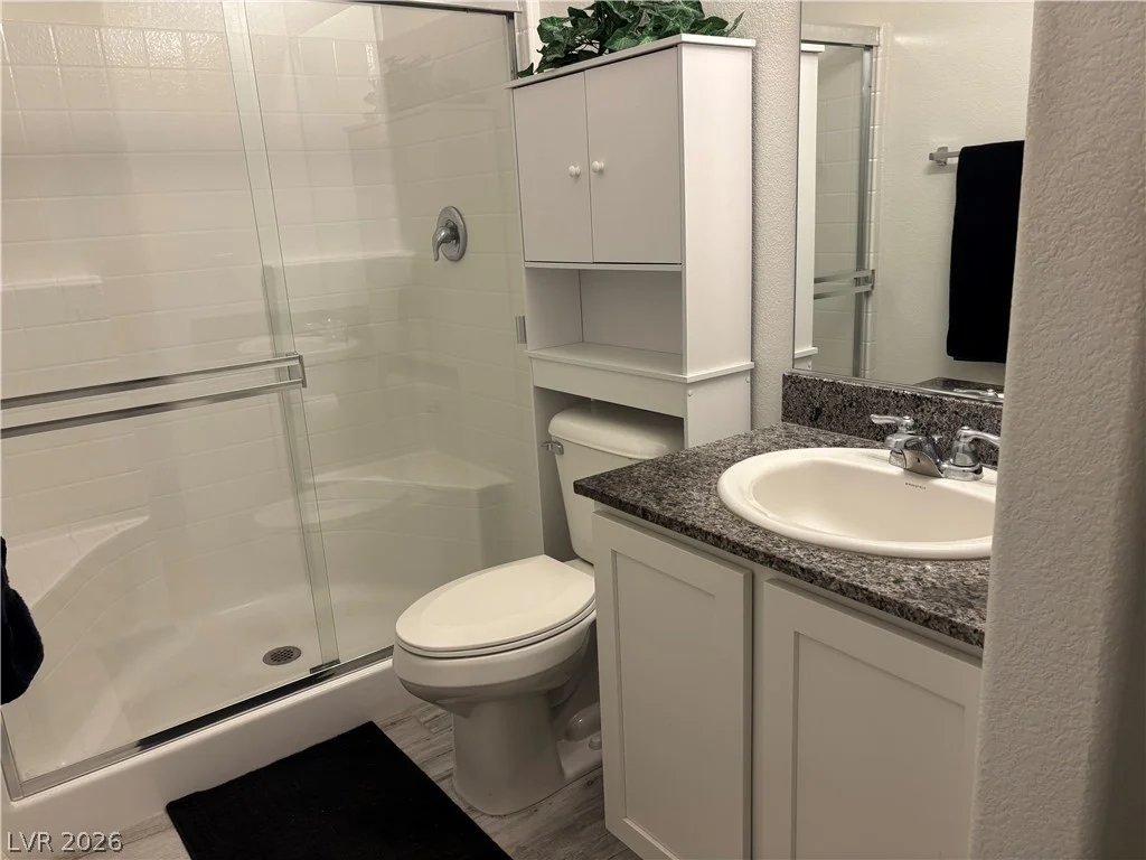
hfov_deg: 67.3
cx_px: 573
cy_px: 430
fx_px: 861
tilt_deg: -15.7
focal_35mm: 26
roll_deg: +3.2
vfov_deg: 53.1
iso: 80
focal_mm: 5.96
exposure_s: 1/60
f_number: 1.6
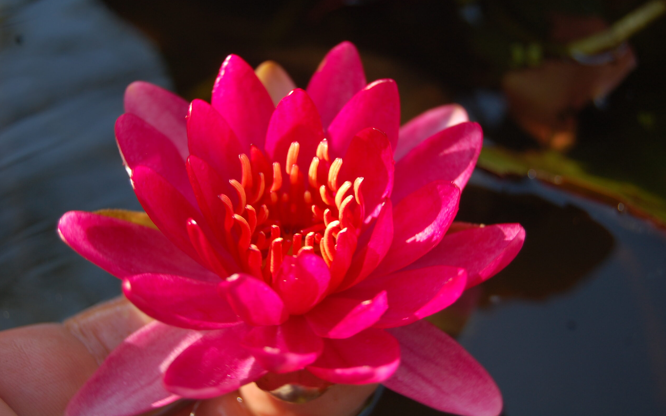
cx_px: 334
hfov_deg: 27.8
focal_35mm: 74
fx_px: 1343
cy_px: 195
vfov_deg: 17.6
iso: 200
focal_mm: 48
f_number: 5.6
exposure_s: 1/125
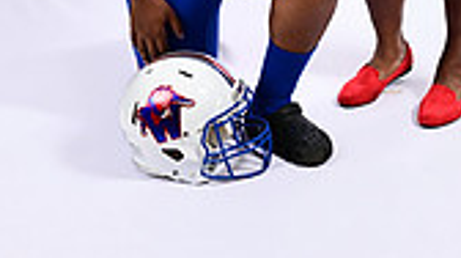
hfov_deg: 17.6
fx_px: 1477
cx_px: 351
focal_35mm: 121
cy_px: -318
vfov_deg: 9.2
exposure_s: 1/200
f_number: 6.3
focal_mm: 43
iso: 160
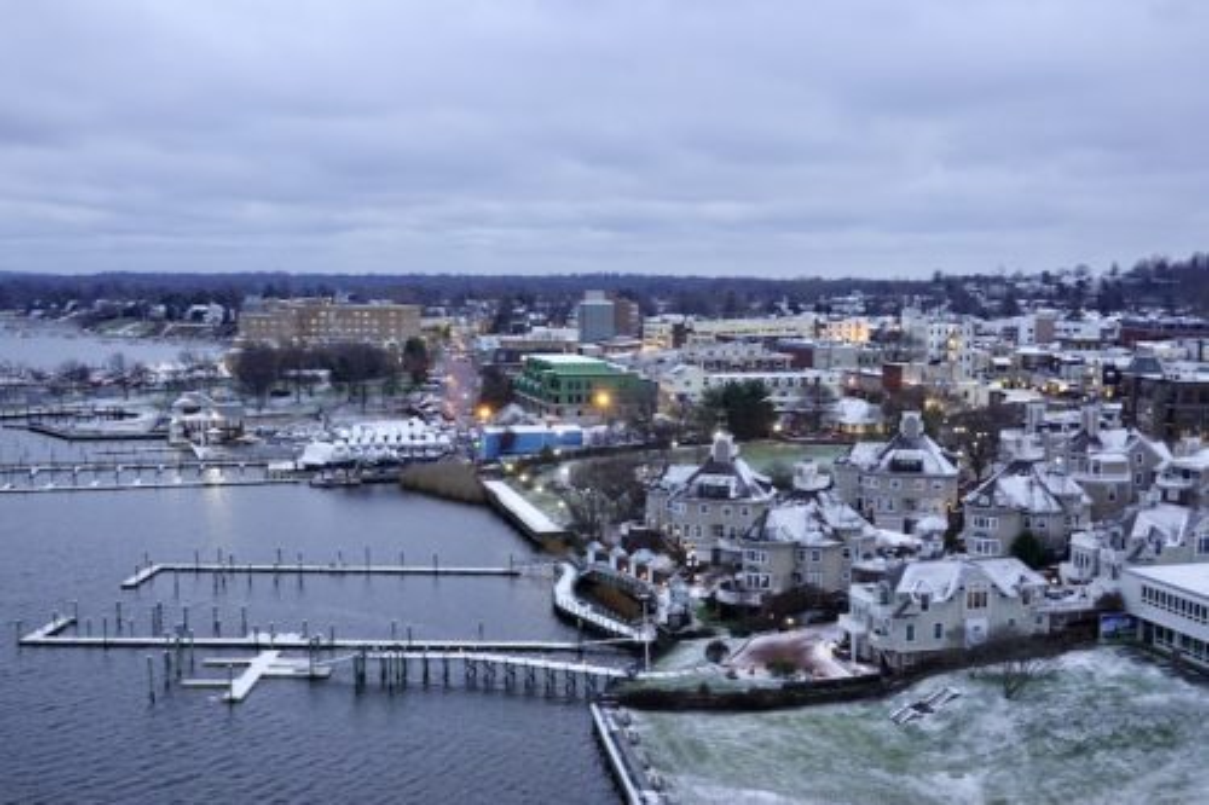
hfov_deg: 44.5
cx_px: 604
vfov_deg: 30.5
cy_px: 402
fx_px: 1477
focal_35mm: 44
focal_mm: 16.21
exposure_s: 1/30
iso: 800
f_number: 4
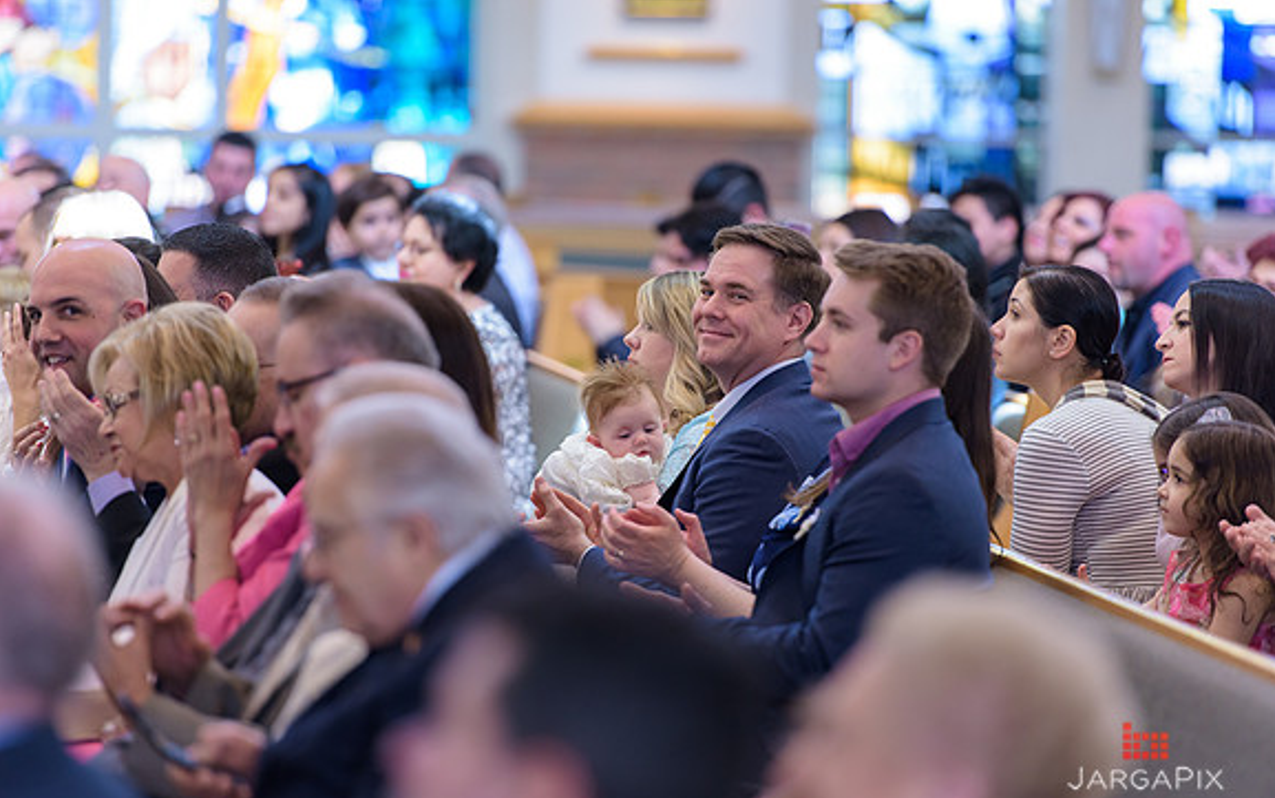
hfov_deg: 10.2
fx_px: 7125
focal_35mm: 205
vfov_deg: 6.4
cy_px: 410
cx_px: 639
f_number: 3.2
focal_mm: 200
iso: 1000
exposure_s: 1/200
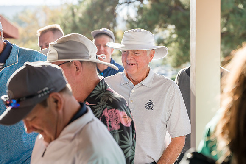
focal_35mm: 89
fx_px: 608
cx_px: 123
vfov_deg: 15.4
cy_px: 82
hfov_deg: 22.9
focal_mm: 89
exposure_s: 1/1250
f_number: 4.5
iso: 500
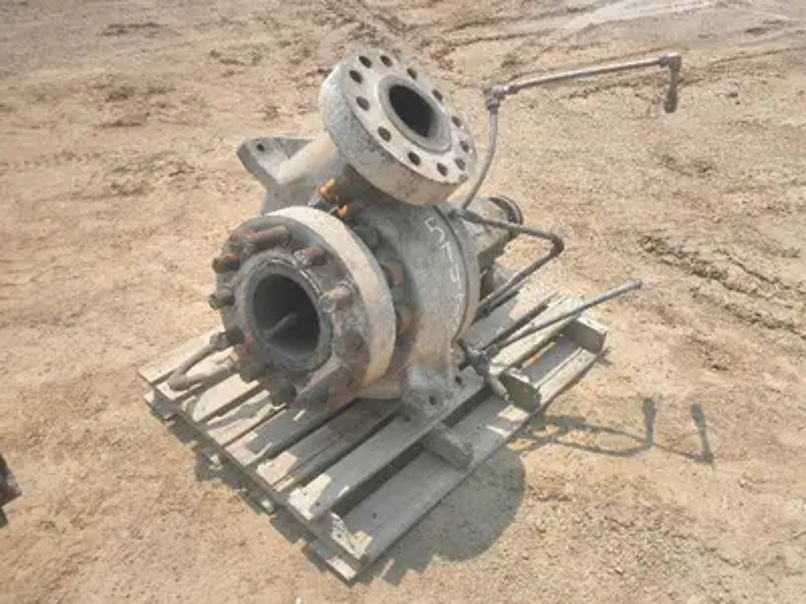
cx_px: 403
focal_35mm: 28
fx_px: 652
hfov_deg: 63.4
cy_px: 302
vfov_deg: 49.7
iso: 64
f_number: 8.5
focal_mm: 5
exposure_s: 1/100
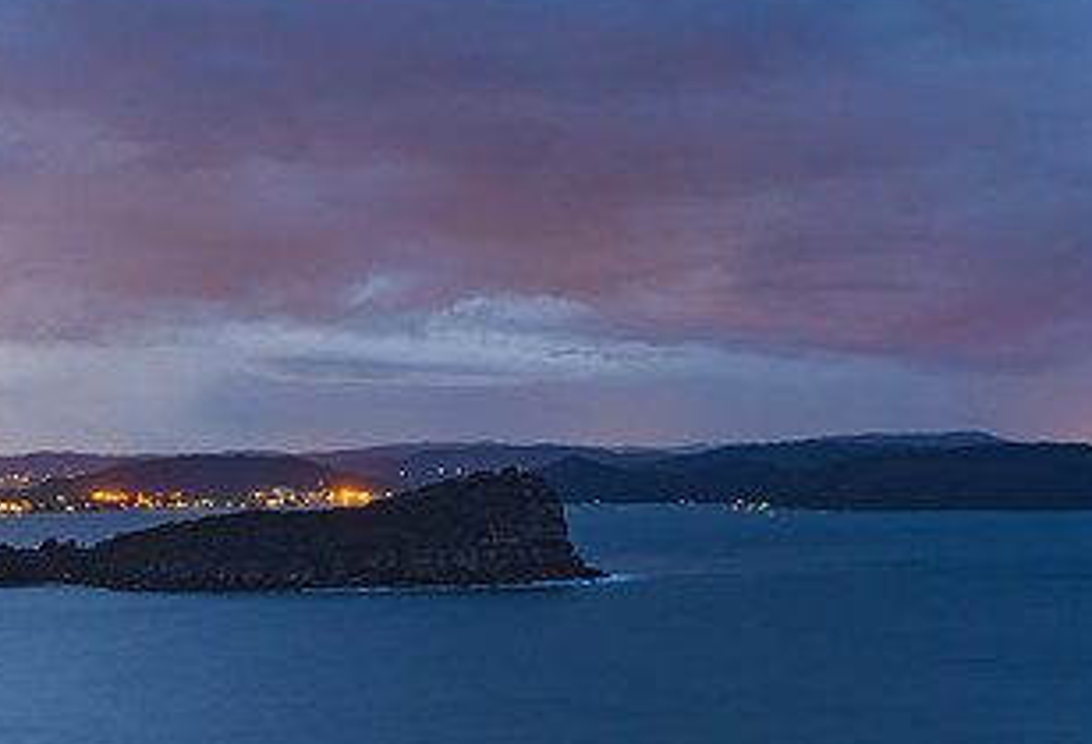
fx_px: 2871
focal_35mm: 94
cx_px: 170
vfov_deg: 14.8
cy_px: 428
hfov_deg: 21.2
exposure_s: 6
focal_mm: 27
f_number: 4
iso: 400
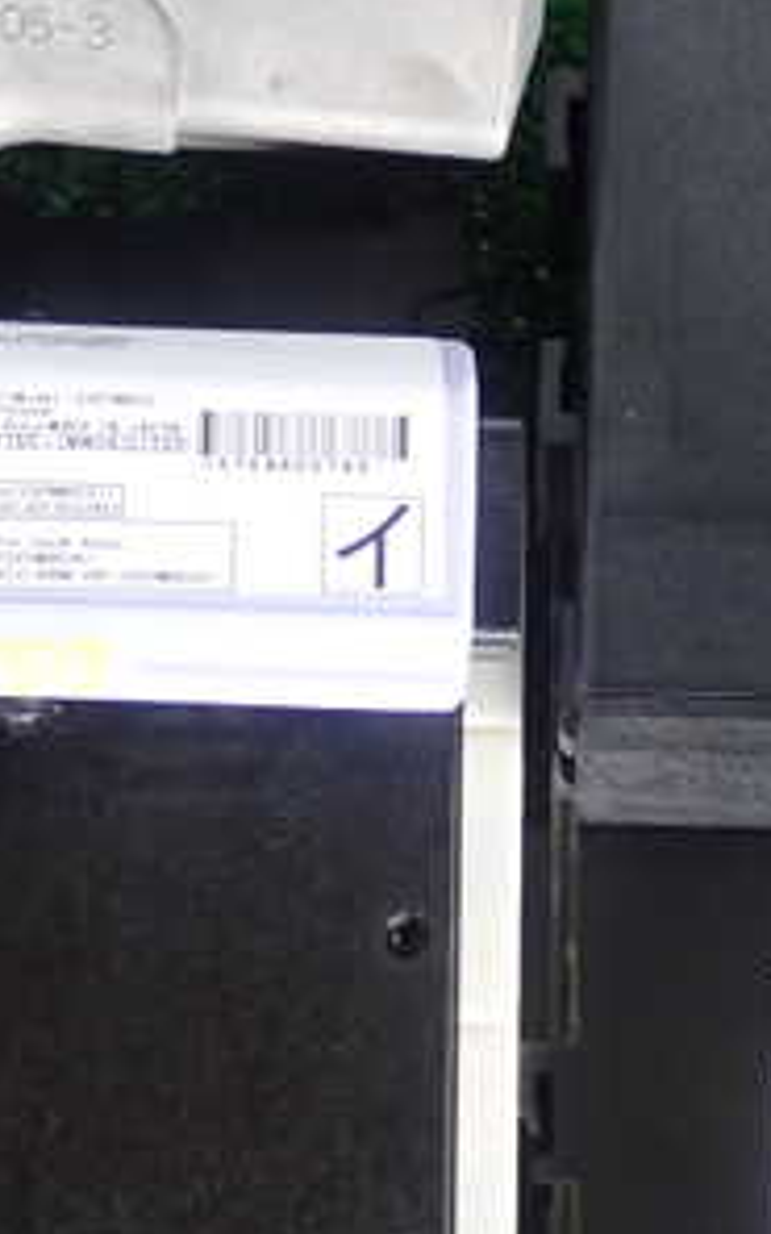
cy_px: 721
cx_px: 571
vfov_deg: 21.0
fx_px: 3328
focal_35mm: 99
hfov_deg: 13.2
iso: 640
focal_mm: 8.41
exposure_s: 1/200
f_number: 3.1
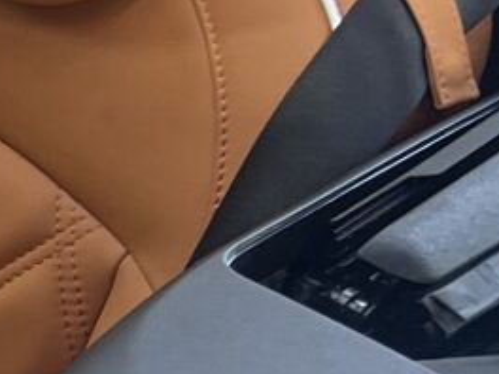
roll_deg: -2.3
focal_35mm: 202
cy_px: 421
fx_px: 2912
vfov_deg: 7.3
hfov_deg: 7.7
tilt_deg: -39.6
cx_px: -1257
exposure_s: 1/60
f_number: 1.5
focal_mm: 5.7
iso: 64
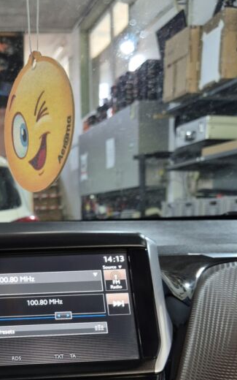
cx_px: 23
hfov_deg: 26.0
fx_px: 496
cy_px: 286
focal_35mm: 48
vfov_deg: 40.6
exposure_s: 1/100
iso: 200
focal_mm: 5.4
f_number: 1.8
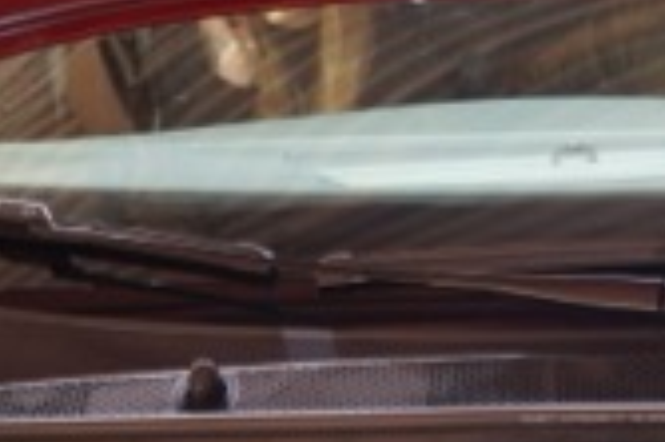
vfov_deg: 12.2
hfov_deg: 18.7
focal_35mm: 107
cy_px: 643
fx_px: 1975
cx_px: 621
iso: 400
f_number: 4
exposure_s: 1/5
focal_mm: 22
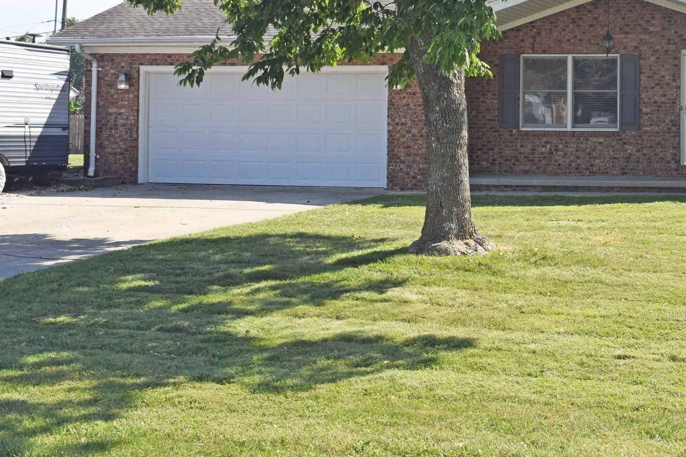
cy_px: 39
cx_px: 637
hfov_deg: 29.5
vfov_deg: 20.5
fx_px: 1239
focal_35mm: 65
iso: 100
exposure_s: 1/200
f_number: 8
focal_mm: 21
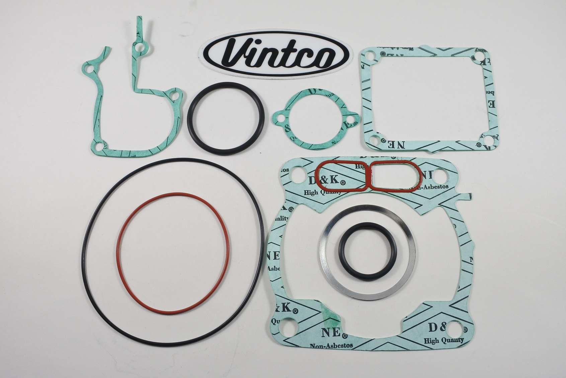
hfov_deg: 67.4
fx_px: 425
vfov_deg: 47.9
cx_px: 283
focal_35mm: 27
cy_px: 189
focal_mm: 10
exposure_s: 1/160
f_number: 3.5
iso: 400
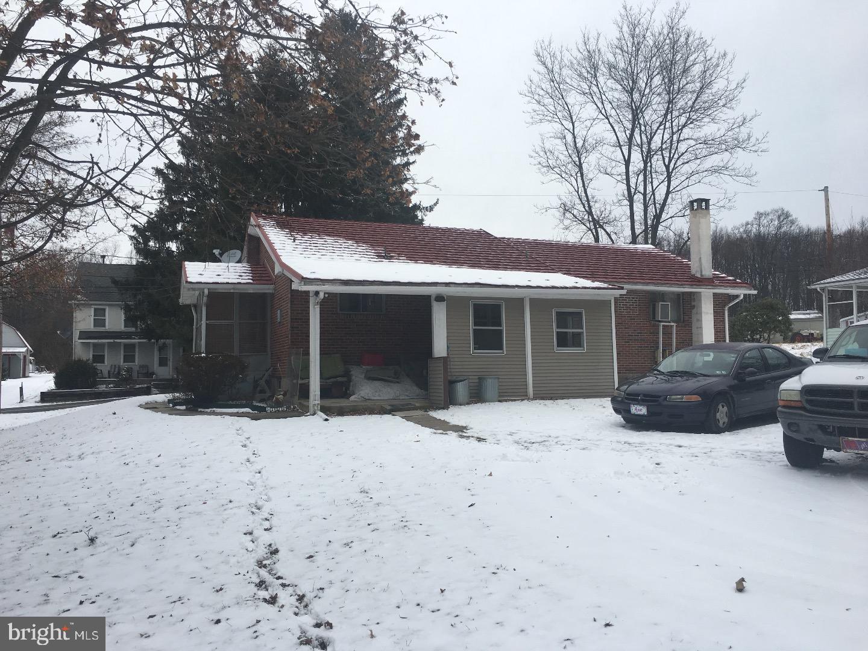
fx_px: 727
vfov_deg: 48.2
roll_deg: +0.9
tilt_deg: +4.2
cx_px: 434
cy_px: 326
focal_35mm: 29
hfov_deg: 61.7
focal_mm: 4.15
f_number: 2.2
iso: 25
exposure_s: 1/587
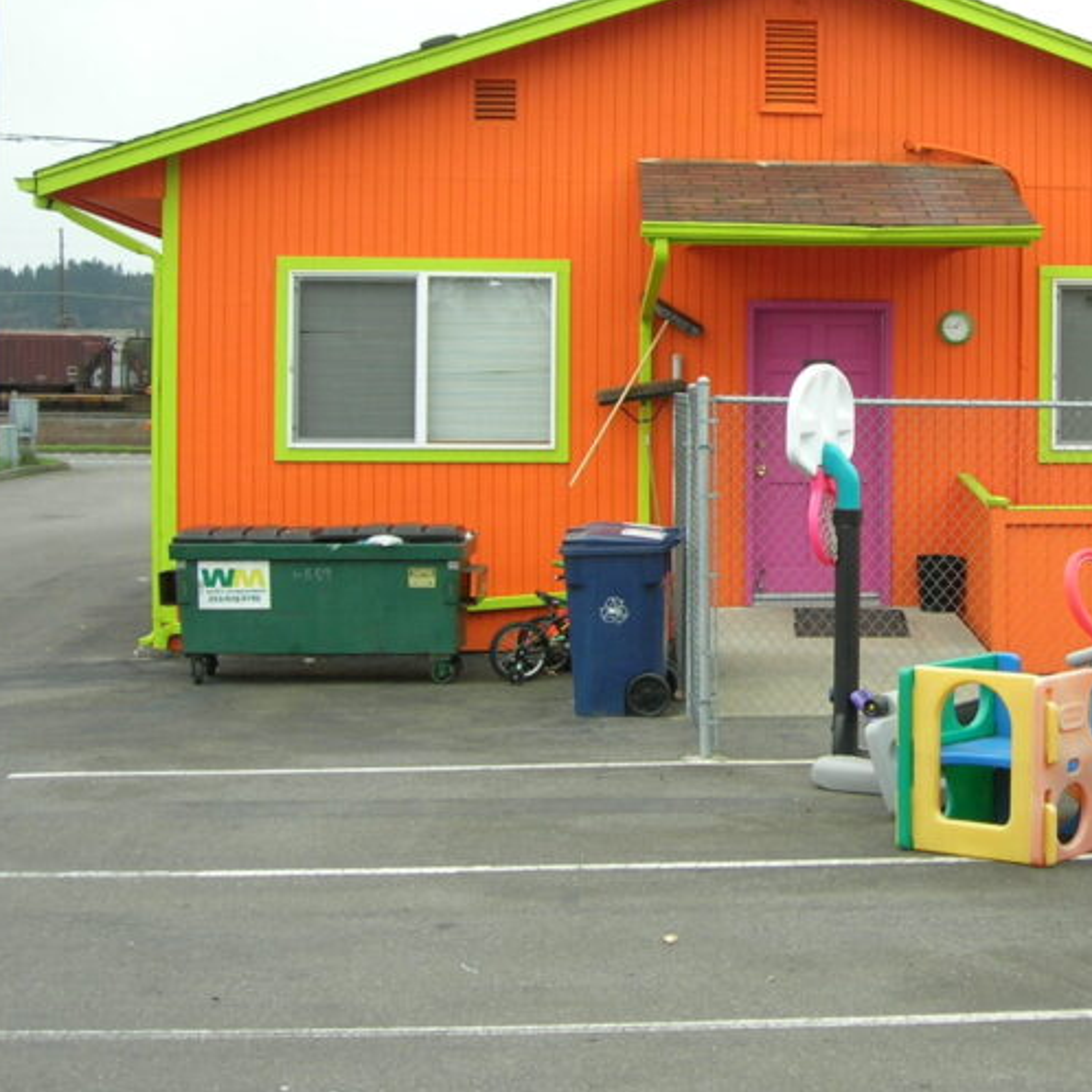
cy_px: 360
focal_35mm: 69
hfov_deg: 24.3
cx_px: 993
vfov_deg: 24.9
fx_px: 2463
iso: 64
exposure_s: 1/93.5
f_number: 2.8
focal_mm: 7.8
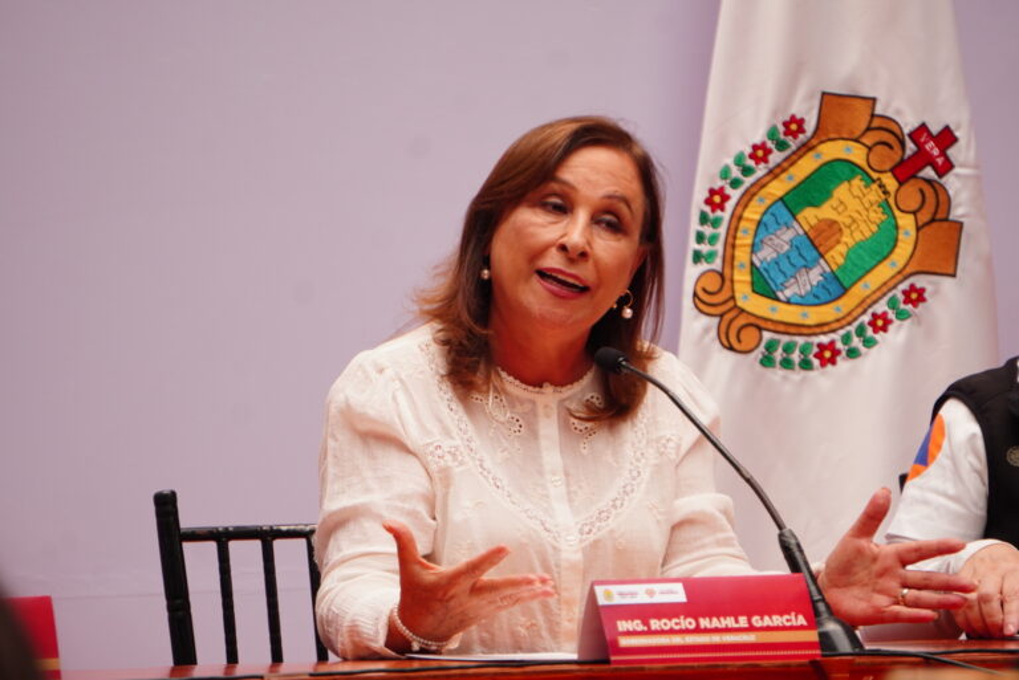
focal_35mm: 315
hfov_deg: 6.5
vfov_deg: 4.4
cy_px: 340
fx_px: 8921
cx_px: 510
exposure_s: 1/250
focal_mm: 210
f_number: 6.3
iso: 320
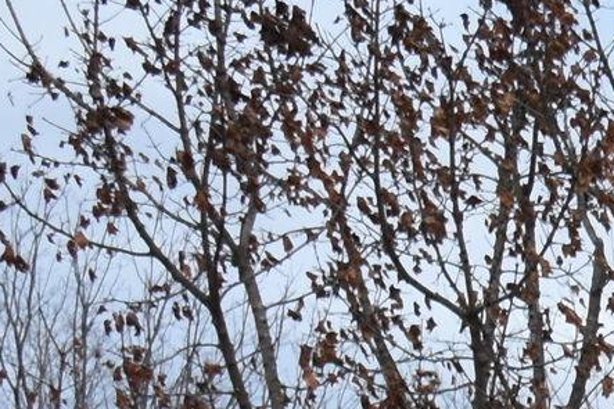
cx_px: 1720
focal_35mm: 333
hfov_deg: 5.8
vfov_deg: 4.0
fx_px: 5677
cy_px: 1129
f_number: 7.1
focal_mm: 32
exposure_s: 1/200
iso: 800
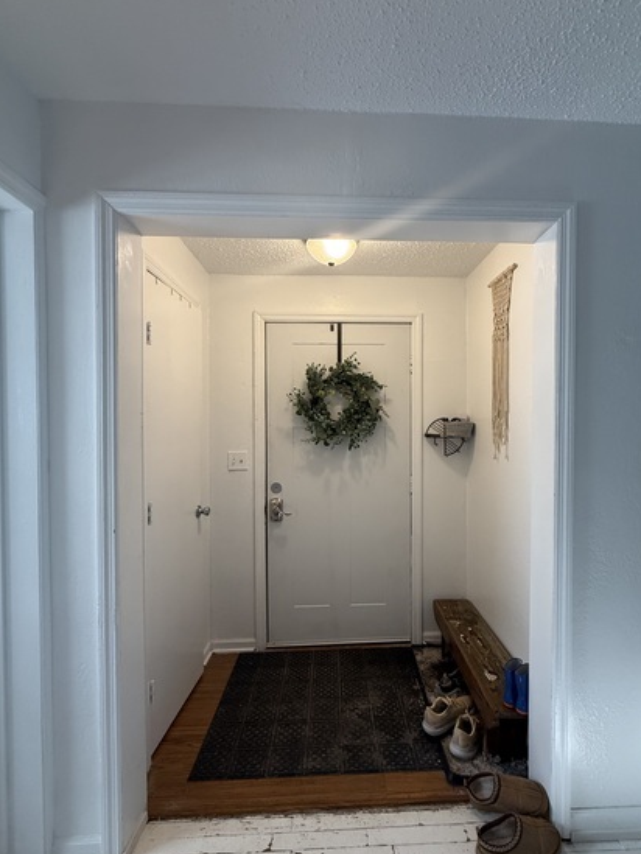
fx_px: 420
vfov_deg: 91.0
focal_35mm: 17
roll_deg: +1.2
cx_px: 355
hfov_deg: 74.5
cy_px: 435
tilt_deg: -0.4
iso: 200
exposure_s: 1/120
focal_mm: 2.22
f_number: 2.2
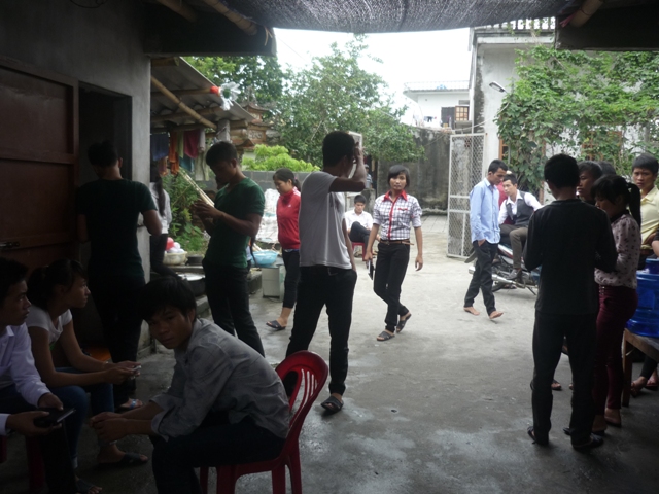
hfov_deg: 55.4
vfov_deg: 42.9
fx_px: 628
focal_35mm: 33
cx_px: 330
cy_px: 247
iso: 100
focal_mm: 5.5
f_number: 2.8
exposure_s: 1/250
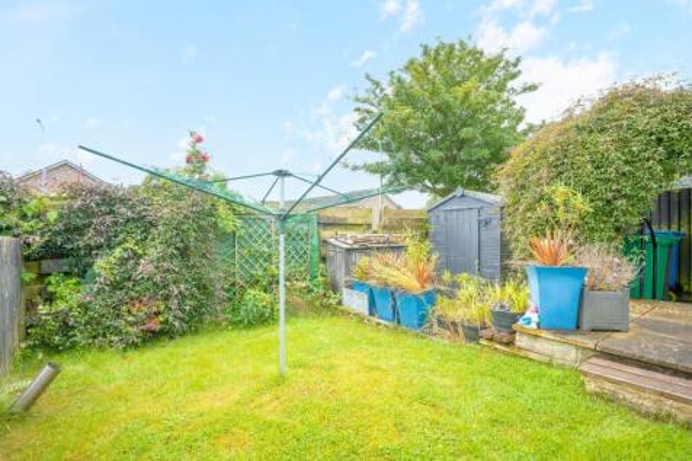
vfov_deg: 70.4
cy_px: 230
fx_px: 327
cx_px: 346
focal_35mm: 17
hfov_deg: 93.3
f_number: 6.3
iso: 2000
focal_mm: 17
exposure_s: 1/800
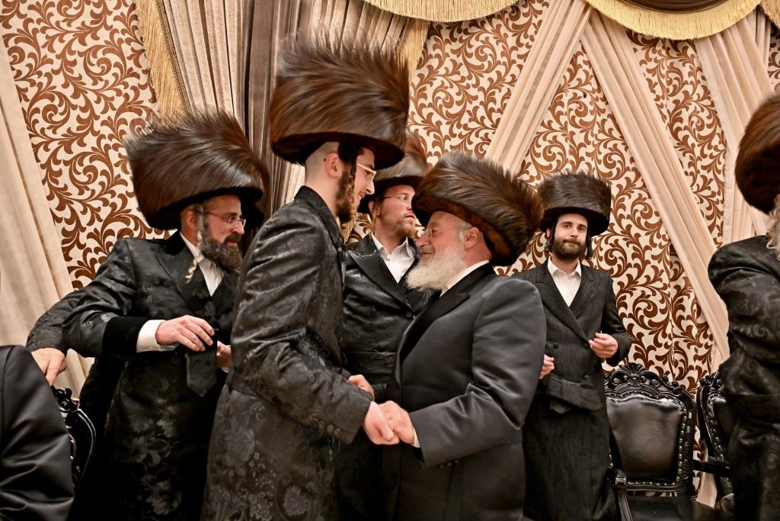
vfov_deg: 53.1
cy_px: 260
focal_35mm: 24
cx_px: 390
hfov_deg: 73.7
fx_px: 520
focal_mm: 24
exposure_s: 1/200
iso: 1250
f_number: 4
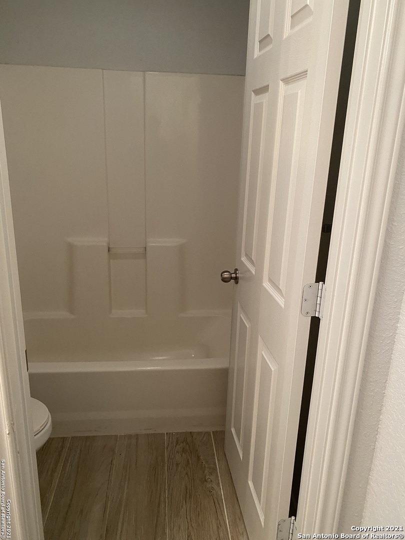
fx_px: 406
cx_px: 202
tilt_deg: -15.5
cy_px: 270
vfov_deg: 67.3
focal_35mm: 26
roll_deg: -3.0
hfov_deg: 53.1
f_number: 1.8
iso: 200
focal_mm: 4.25
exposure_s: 1/60
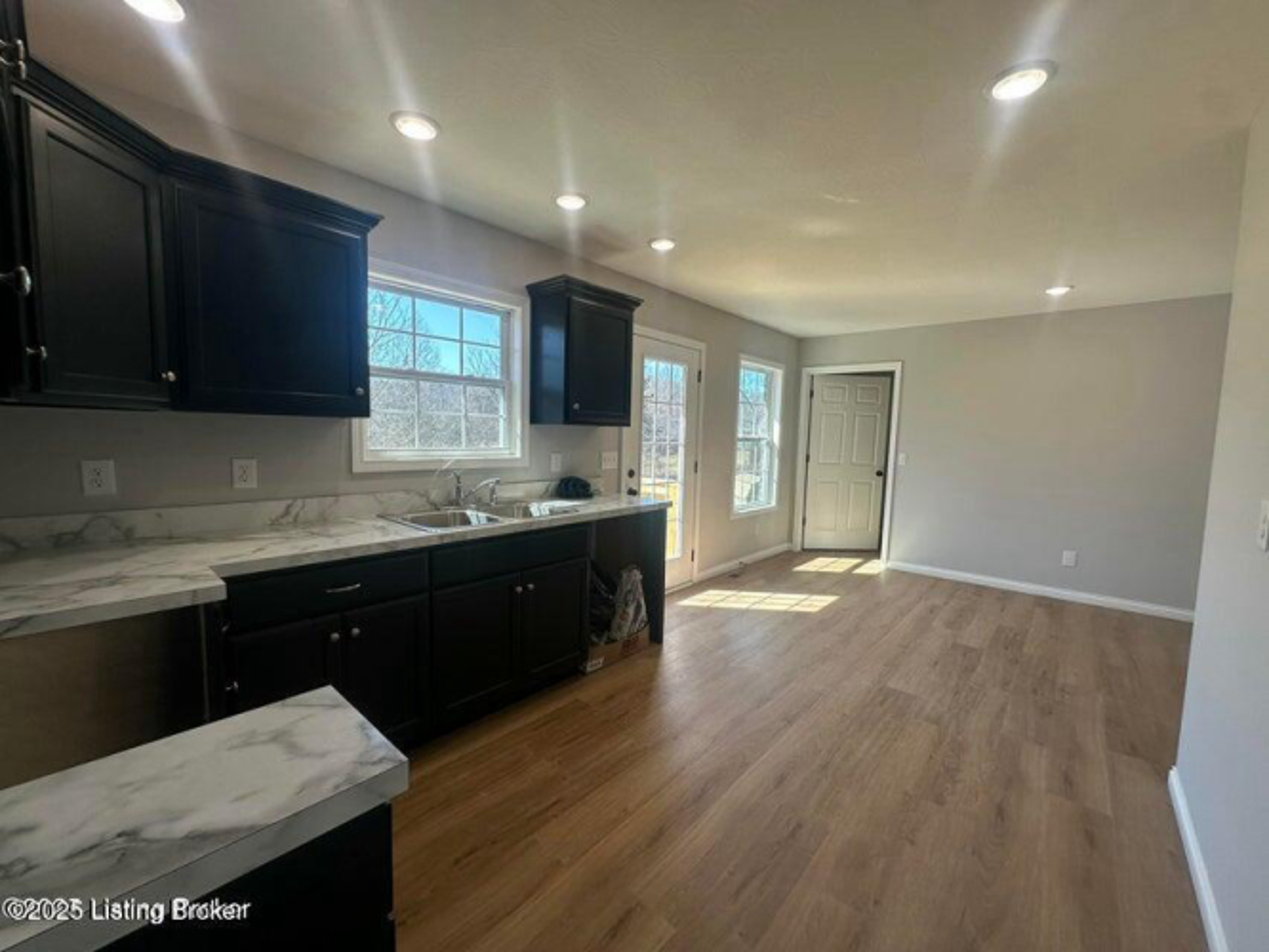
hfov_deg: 102.0
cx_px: 634
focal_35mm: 14
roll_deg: -1.8
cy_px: 476
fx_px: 513
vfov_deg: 85.7
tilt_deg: -4.0
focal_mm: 2.22
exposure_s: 1/161
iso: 40
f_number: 2.2
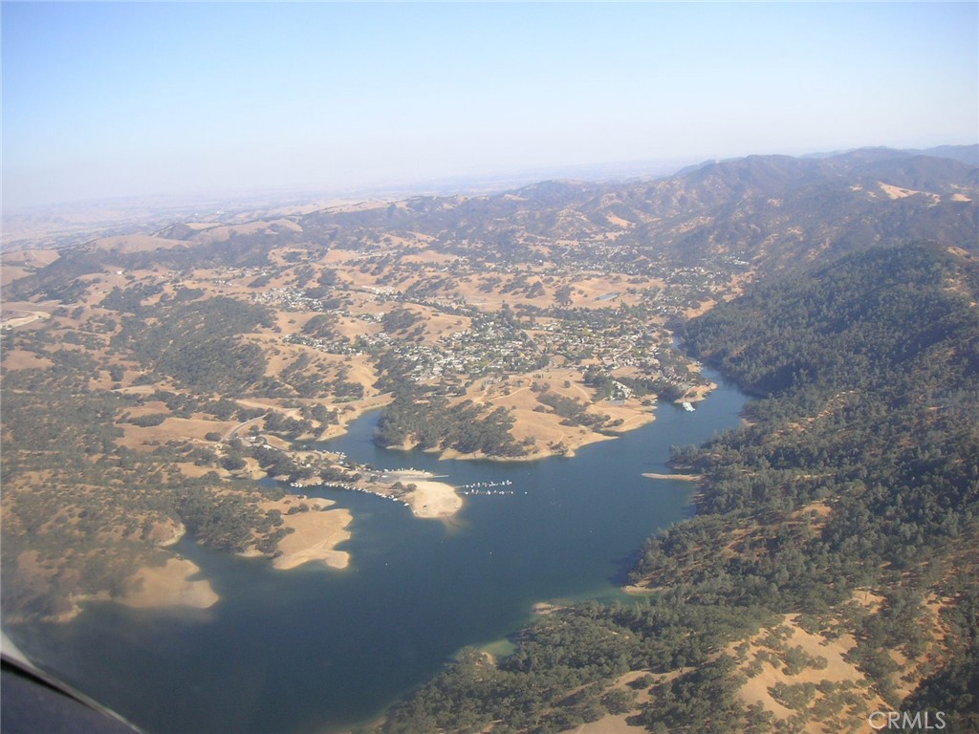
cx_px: 490
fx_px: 1046
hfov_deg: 50.1
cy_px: 367
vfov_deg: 38.7
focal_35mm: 37
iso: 50
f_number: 2.8
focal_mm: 6.1
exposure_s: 1/350
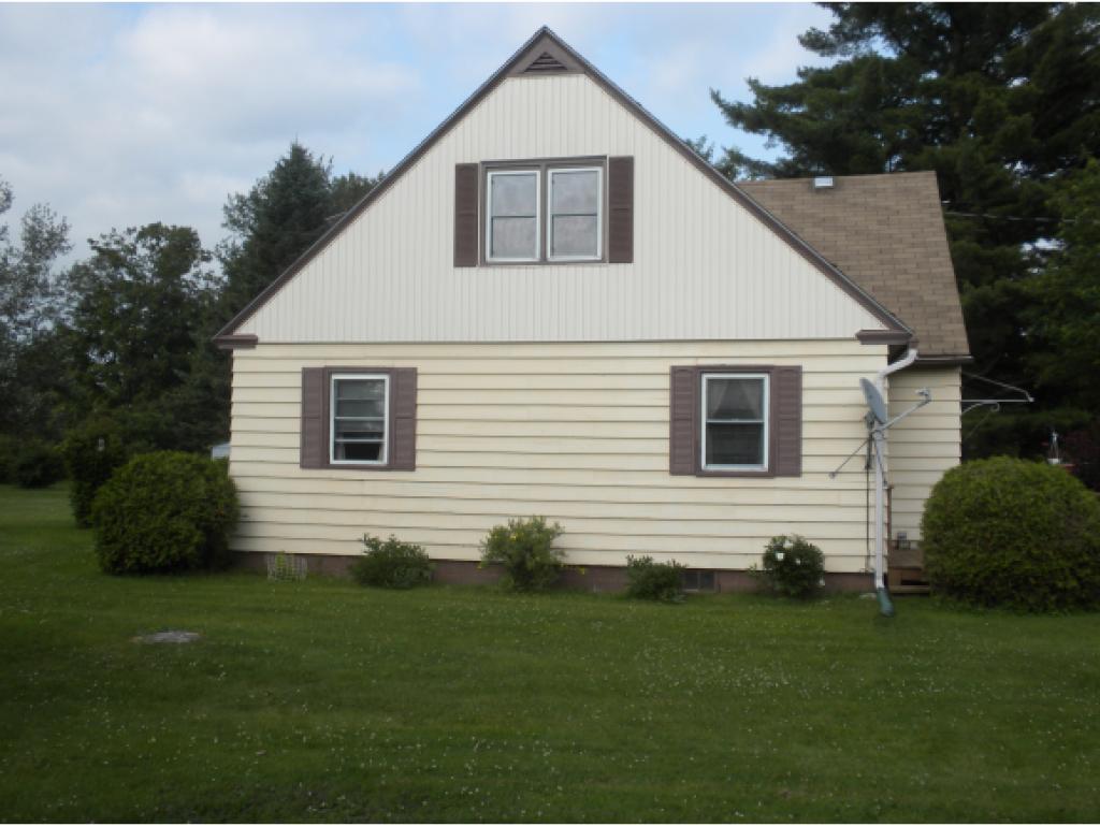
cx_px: 550
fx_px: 1176
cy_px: 413
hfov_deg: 50.1
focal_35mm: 37
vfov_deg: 38.7
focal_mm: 6.6
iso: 64
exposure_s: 1/80.7
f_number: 10
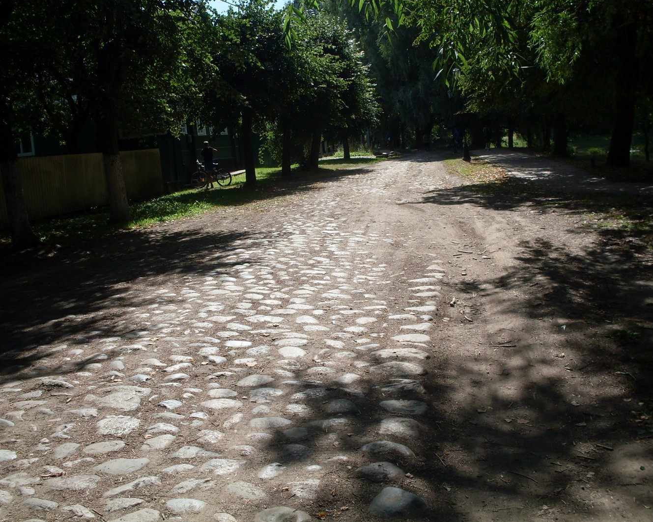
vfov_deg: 37.3
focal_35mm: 40
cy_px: 259
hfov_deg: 45.8
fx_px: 773
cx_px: 328
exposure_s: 1/180
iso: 80
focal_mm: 6.3
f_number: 8.4
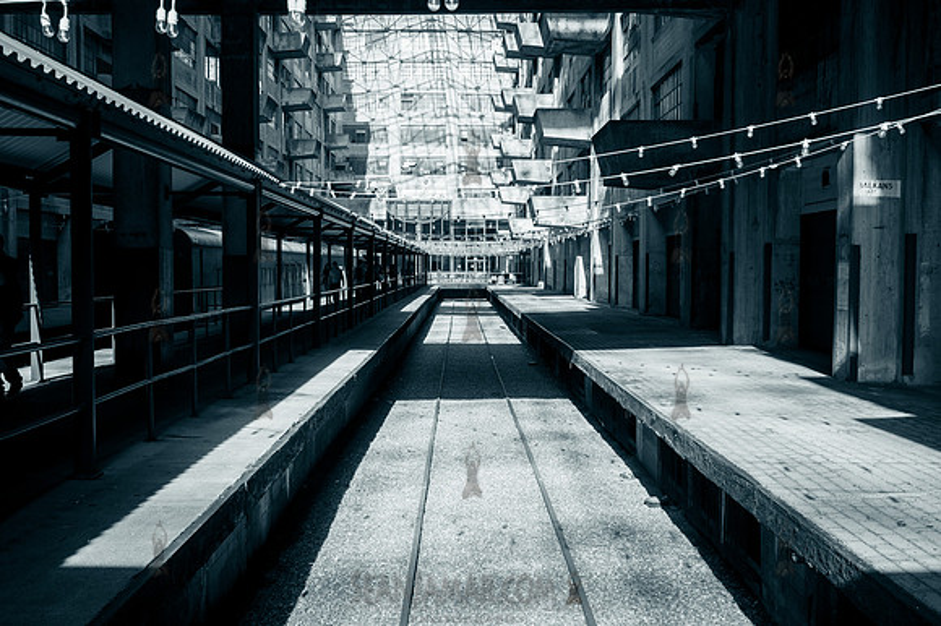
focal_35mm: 38
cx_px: 470
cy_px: 313
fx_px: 1004
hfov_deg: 50.2
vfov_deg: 34.7
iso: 800
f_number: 6.3
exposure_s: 1/1000
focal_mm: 38
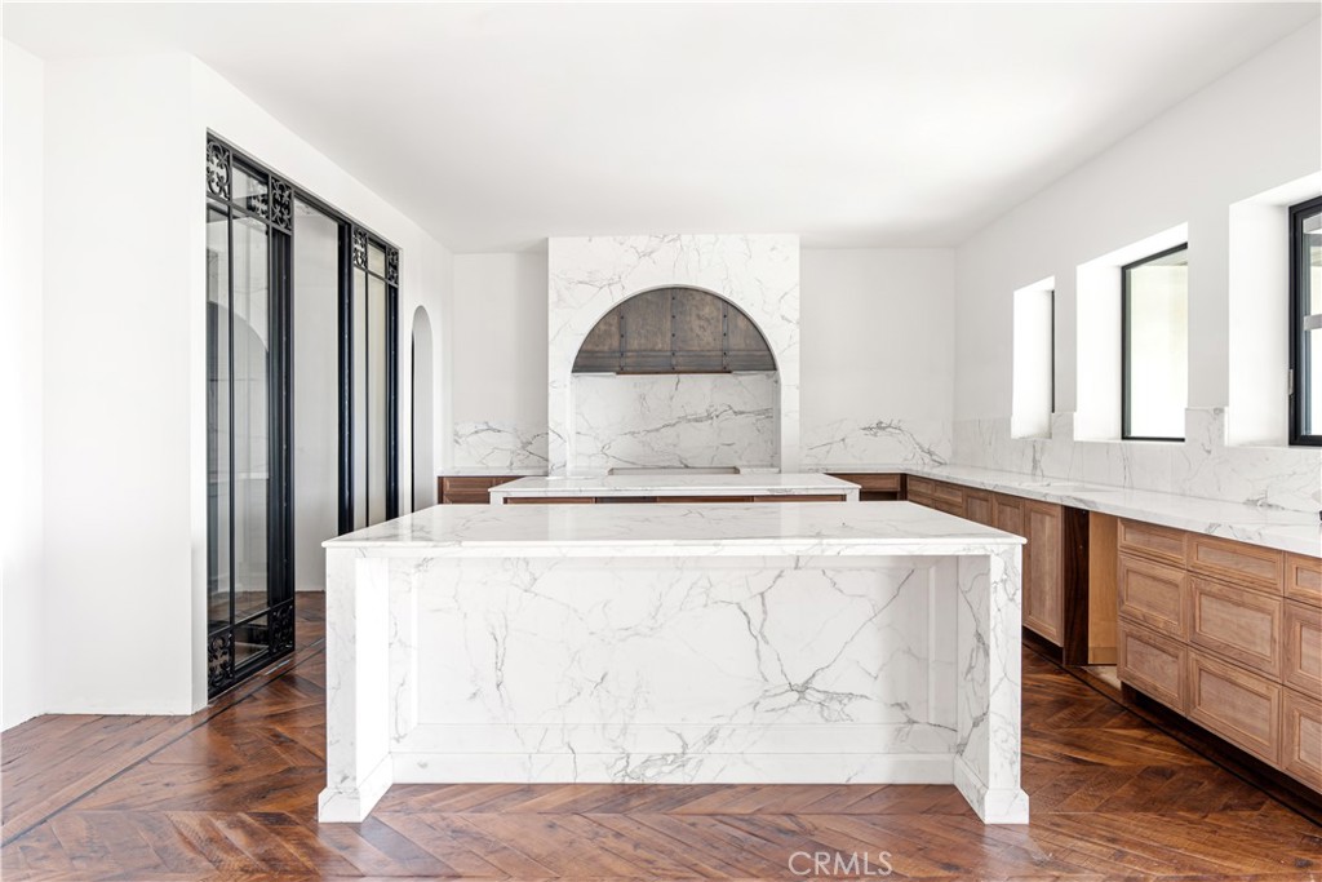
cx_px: 661
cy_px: 441
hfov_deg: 73.7
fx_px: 881
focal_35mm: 24
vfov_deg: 53.1
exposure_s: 1/8
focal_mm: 24
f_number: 9
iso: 100
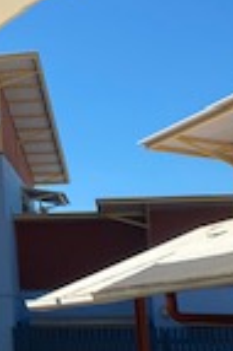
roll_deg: -0.7
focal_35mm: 121
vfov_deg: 16.6
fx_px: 1177
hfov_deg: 10.3
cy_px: 10
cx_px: -260
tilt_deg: +14.4
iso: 32
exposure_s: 1/2688
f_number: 1.8
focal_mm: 4.25
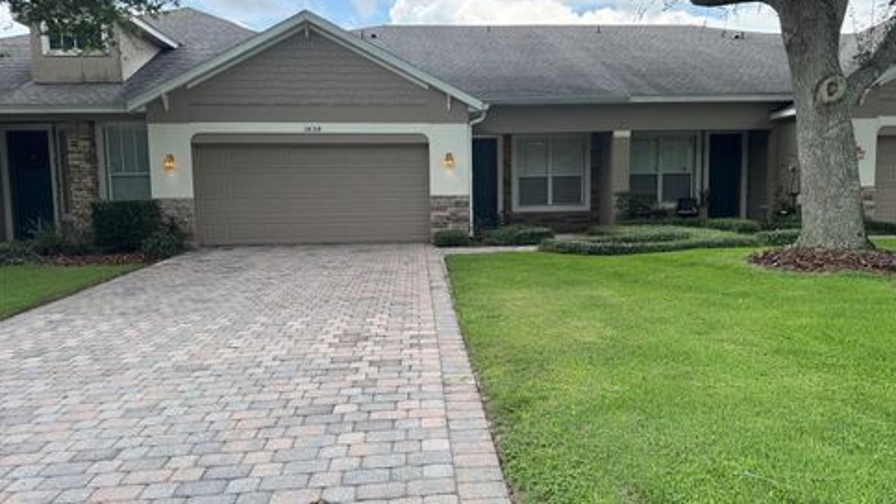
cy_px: 260
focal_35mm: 27
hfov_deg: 69.9
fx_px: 641
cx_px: 459
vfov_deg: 42.9
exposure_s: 1/739
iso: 80
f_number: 1.78
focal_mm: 6.76
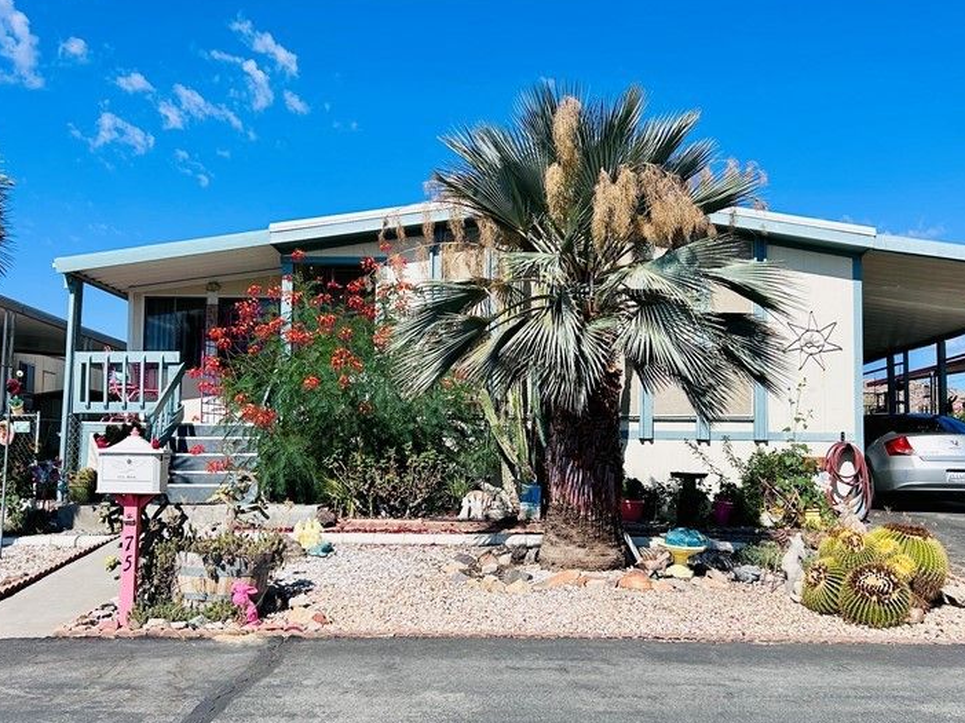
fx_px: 1059
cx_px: 512
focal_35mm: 38
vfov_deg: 37.6
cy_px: 401
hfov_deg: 49.0
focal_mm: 5.7
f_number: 1.5
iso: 50
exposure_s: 1/5882
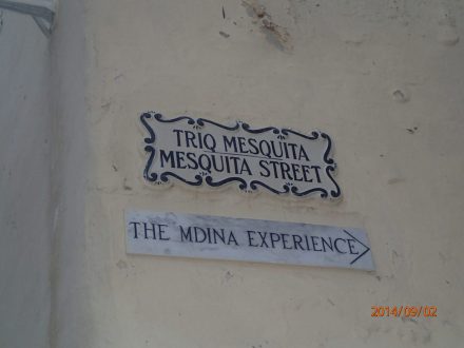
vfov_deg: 22.6
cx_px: 232
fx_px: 871
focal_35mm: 65
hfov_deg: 29.8
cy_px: 174
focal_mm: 11.78
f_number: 3.8
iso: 200
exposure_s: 1/60
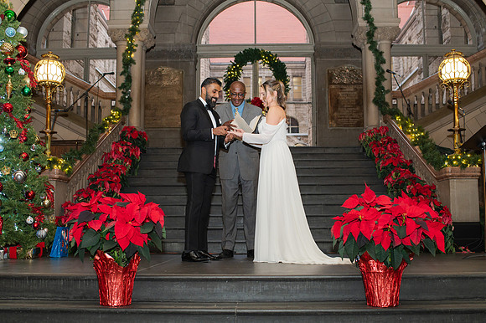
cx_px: 248
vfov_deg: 33.4
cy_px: 177
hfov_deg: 48.6
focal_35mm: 40
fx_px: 538
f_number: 3.5
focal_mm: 35
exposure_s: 1/200
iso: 1000
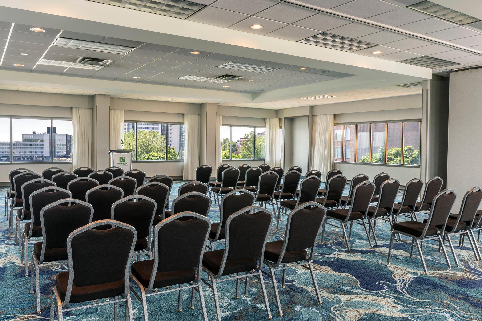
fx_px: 388
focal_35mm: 29
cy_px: 160
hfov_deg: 63.7
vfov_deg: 44.9
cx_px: 241
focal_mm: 29
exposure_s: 1/6
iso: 100
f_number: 8
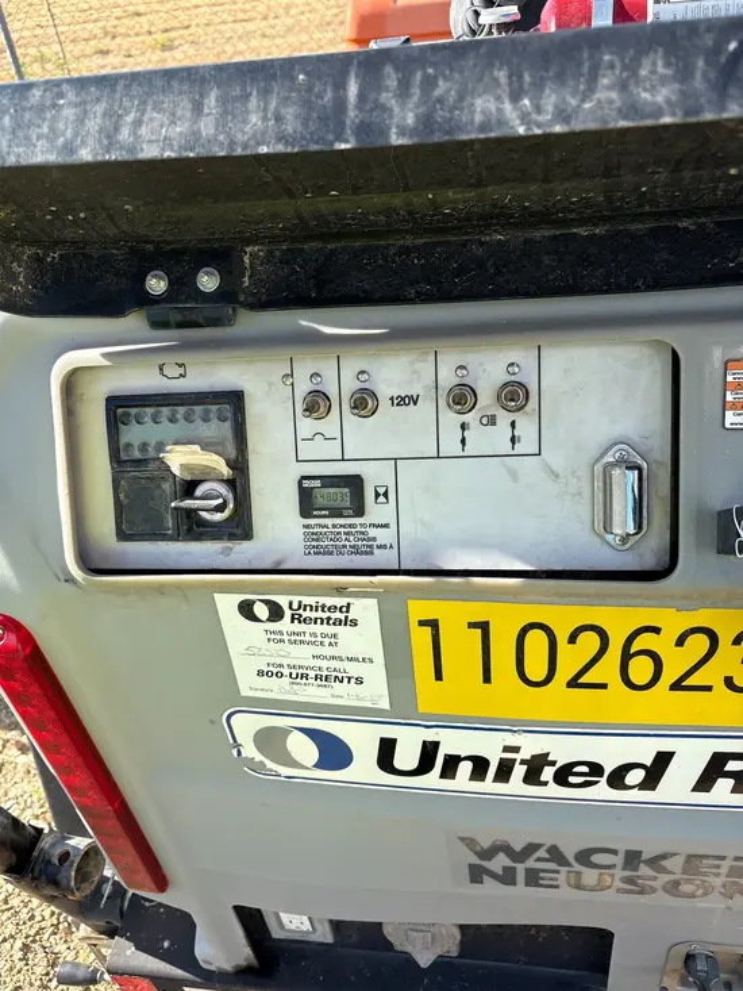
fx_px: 744
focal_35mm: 26
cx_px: 372
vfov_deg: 67.3
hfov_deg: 53.1
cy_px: 496
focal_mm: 5.96
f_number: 1.6
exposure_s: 1/884
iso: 50
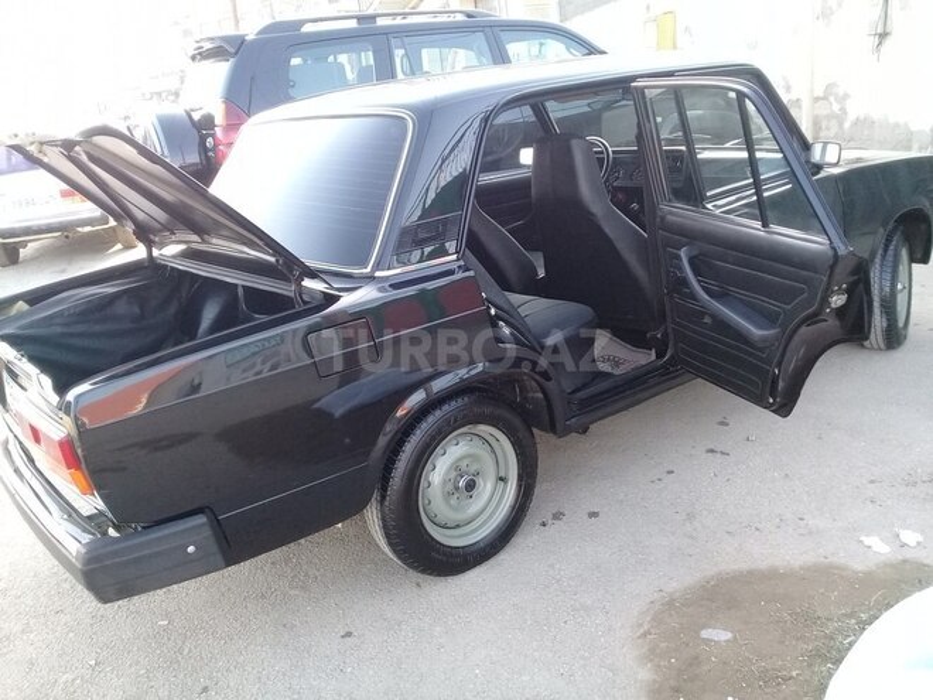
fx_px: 836
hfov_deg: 58.4
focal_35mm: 31
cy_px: 350
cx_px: 466
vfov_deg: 45.4
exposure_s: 1/100
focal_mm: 3.3
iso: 80
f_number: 2.2
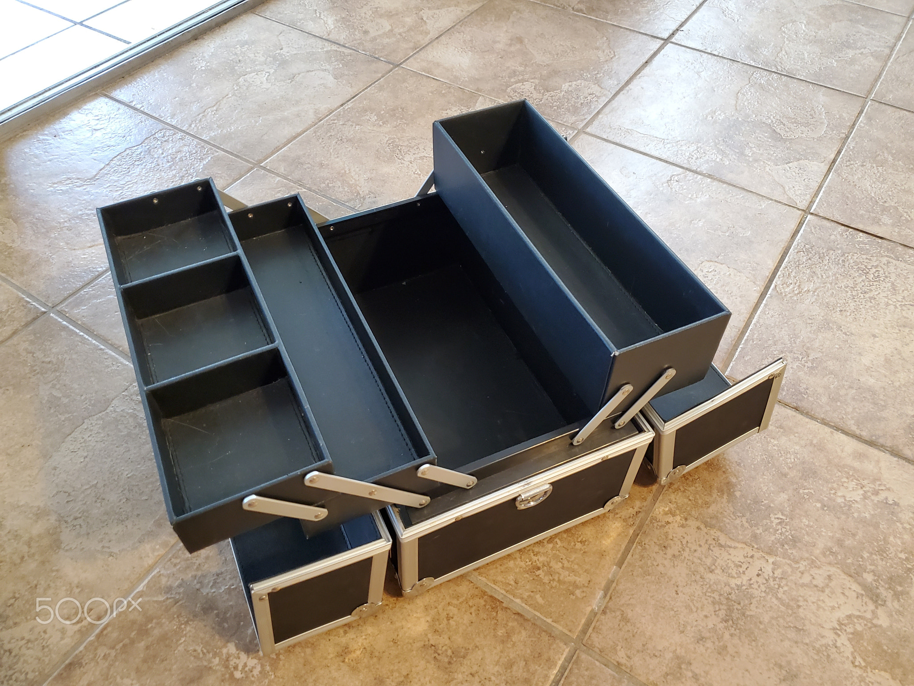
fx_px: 687
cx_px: 457
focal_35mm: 26
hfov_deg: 67.3
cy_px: 343
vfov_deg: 53.1
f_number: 1.5
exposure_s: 1/40
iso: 500
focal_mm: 4.3
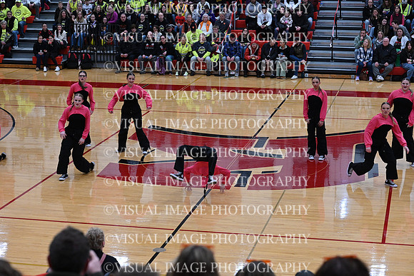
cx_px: 207
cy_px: 138
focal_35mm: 81
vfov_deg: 16.9
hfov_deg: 25.1
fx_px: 932
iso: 4000
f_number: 4
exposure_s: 1/400
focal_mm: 81
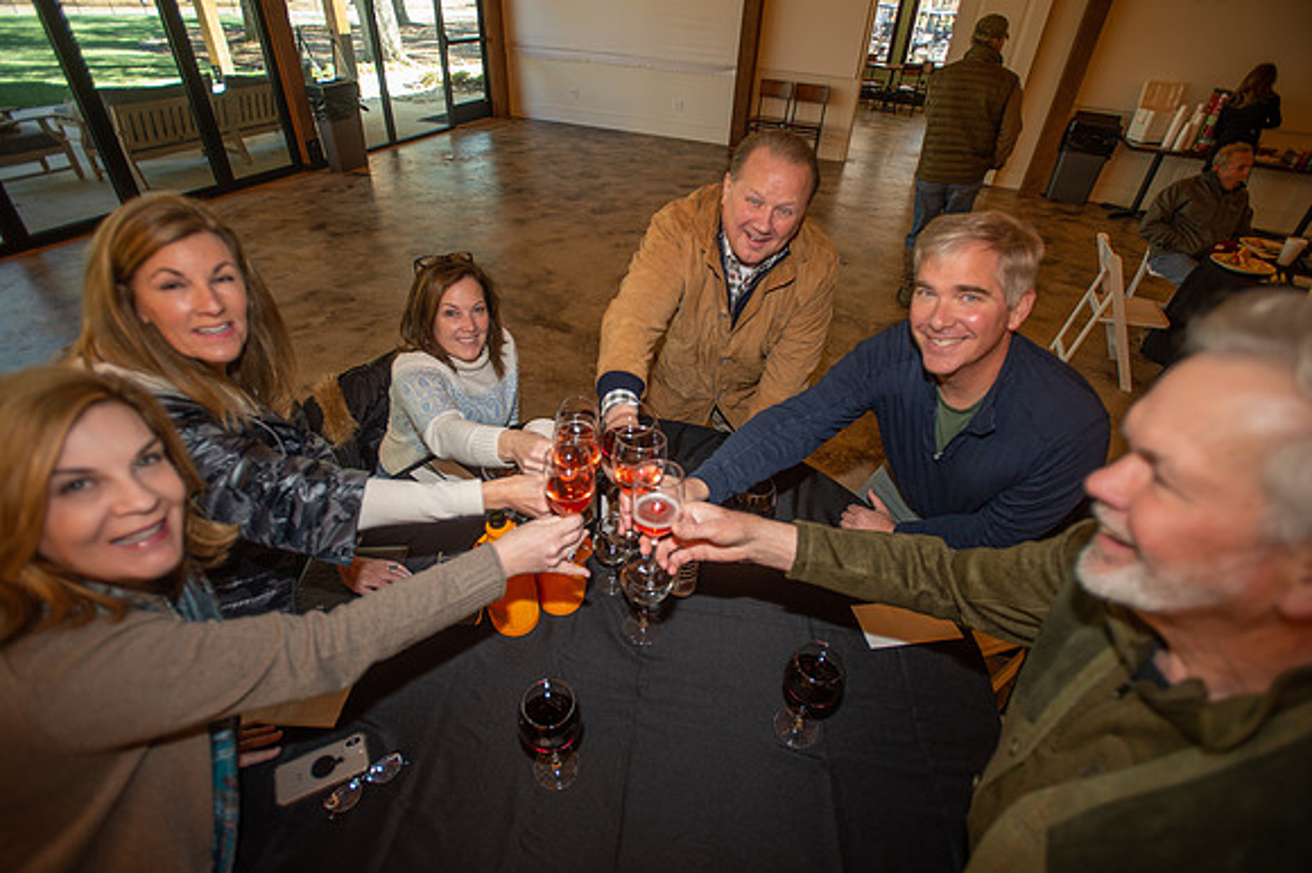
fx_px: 619
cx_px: 656
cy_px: 436
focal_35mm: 17
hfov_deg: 93.3
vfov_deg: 70.4
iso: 400
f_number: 2.8
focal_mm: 17
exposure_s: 1/200
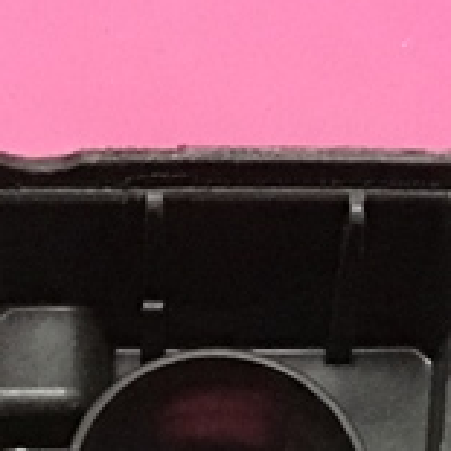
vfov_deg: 8.0
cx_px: 253
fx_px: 2919
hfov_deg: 8.8
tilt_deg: -66.7
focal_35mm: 198
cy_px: 1161
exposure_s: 1/17
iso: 320
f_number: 2.2
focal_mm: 4.15
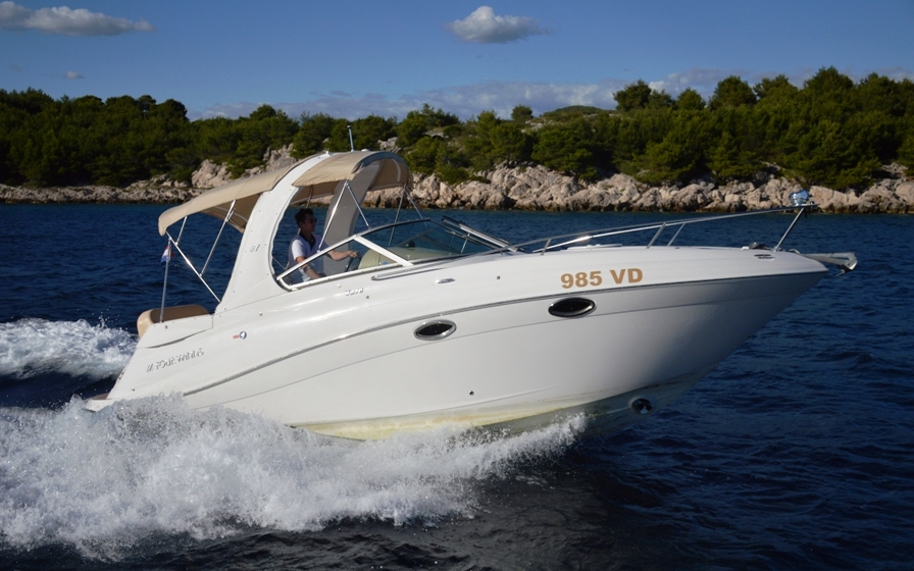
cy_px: 287
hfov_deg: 47.7
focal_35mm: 42
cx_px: 457
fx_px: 1034
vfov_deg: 30.9
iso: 100
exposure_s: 1/4000
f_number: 4
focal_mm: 27
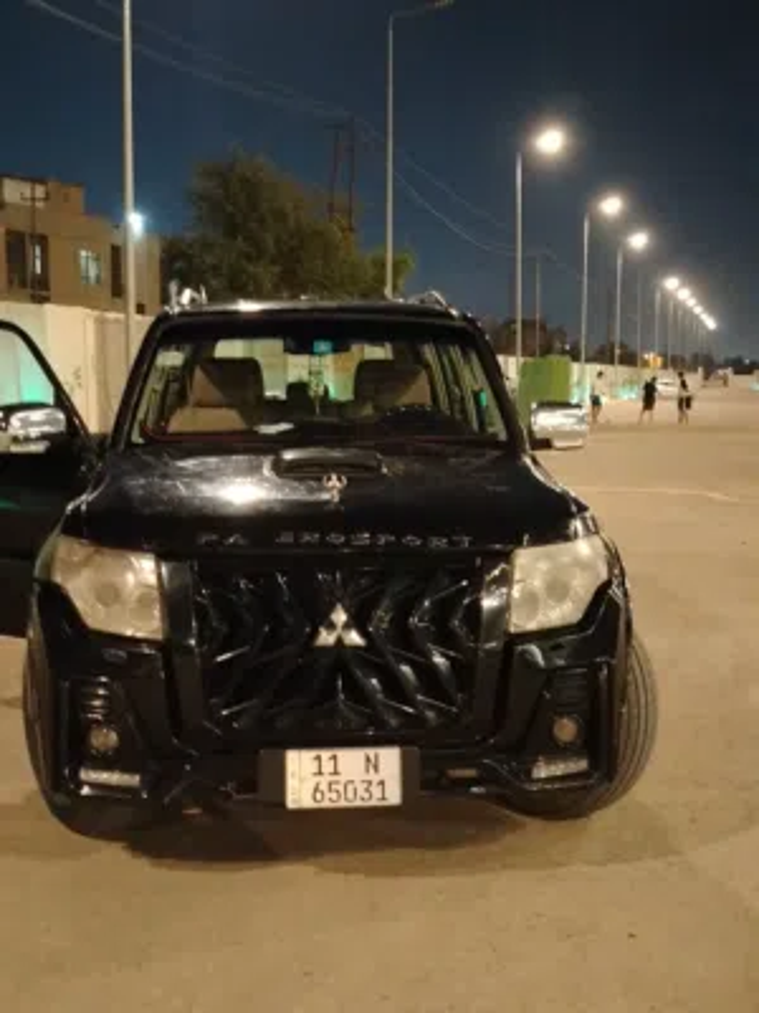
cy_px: 506
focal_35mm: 46
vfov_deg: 41.2
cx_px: 380
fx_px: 1345
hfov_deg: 31.5
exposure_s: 1/20
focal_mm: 5.25
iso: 6331
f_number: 1.75
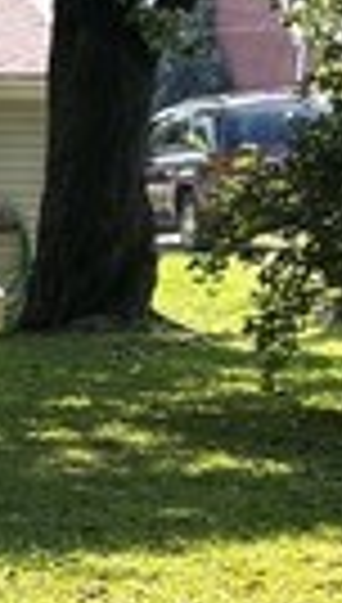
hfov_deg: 5.5
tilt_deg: -15.0
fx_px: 3461
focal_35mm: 216
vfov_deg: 9.8
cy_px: 765
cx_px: -396
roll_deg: -1.0
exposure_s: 1/559
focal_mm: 5.96
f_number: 1.6
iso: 50
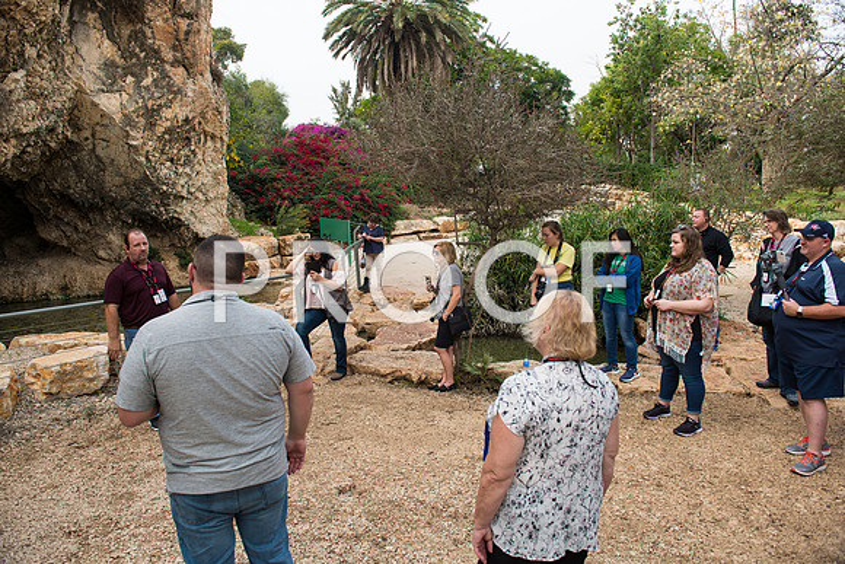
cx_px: 422
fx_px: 563
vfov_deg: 53.2
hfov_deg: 73.7
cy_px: 282
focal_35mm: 24
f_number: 3.5
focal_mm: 24
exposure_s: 1/320
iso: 100
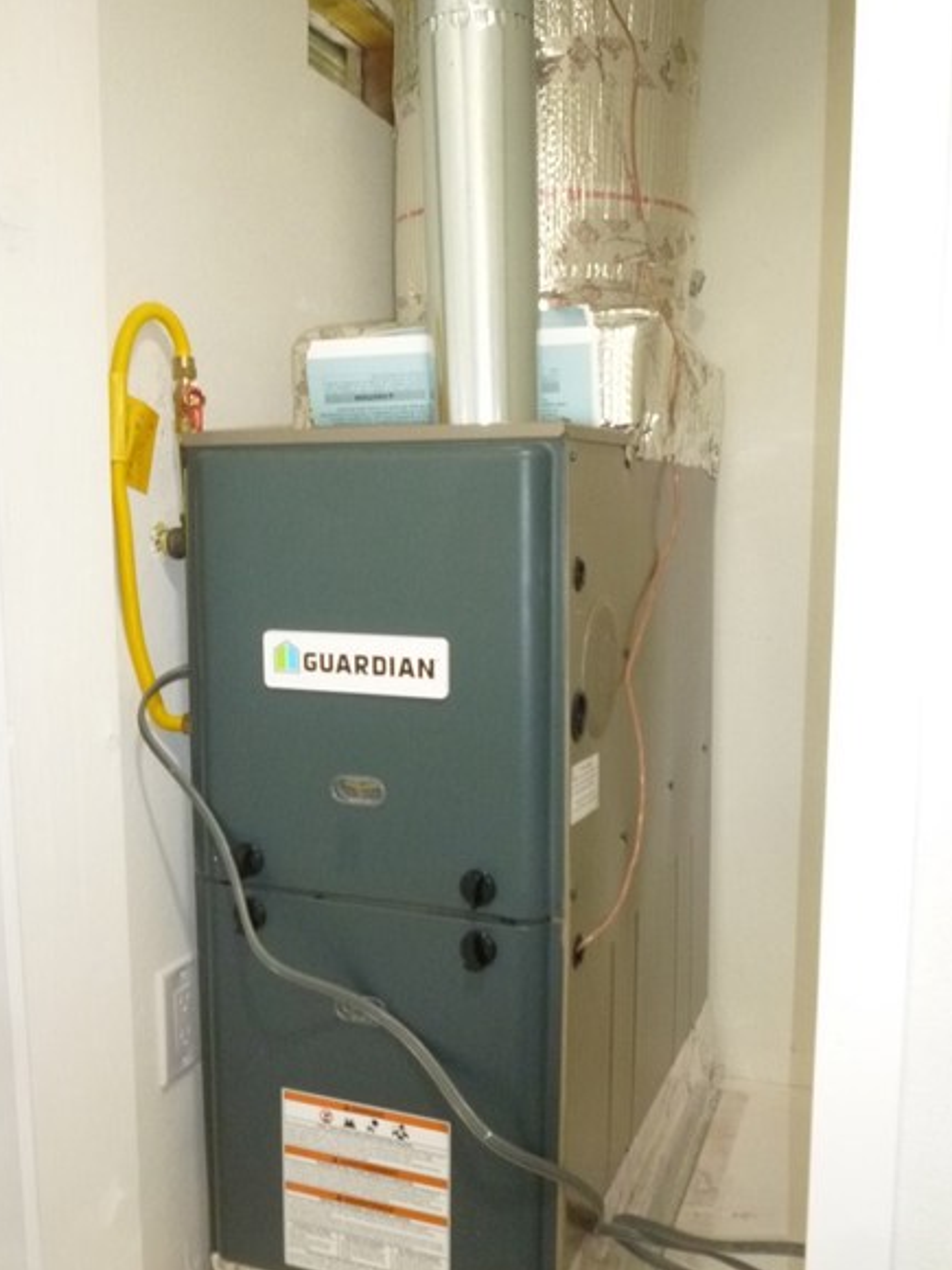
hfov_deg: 44.1
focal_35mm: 32
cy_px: 679
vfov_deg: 56.8
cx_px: 442
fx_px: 1173
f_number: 3.3
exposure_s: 1/30
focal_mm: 5.2
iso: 400
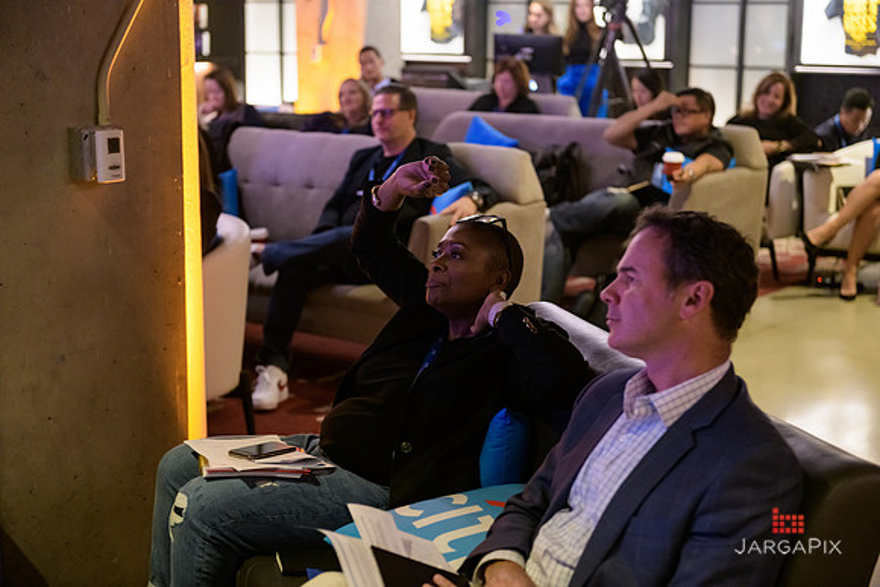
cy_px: 294
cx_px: 440
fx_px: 1516
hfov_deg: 32.4
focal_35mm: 62
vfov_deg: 21.9
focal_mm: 62
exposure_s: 1/40
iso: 1250
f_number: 3.2
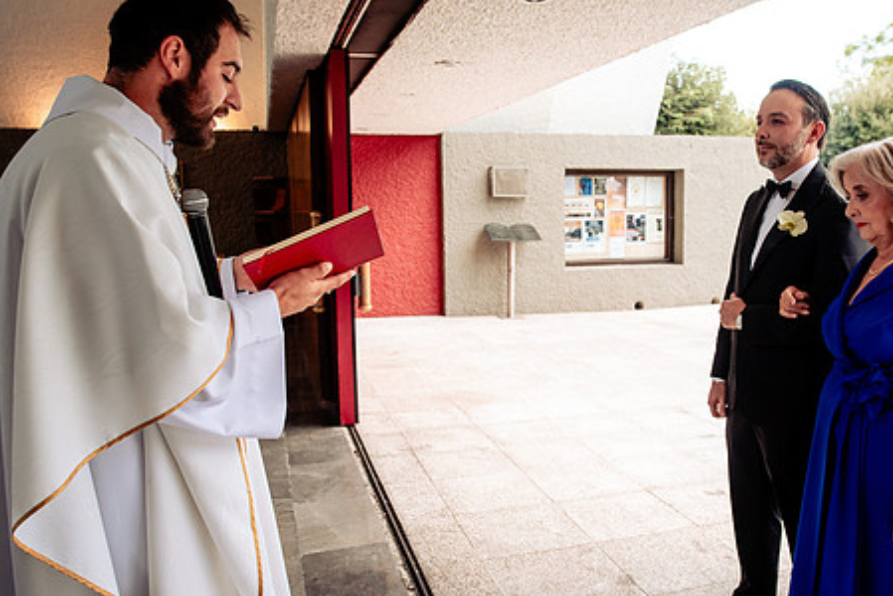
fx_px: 769
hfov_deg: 59.8
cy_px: 287
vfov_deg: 42.4
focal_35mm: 31
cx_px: 533
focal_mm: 24
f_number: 5
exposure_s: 1/200
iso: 800
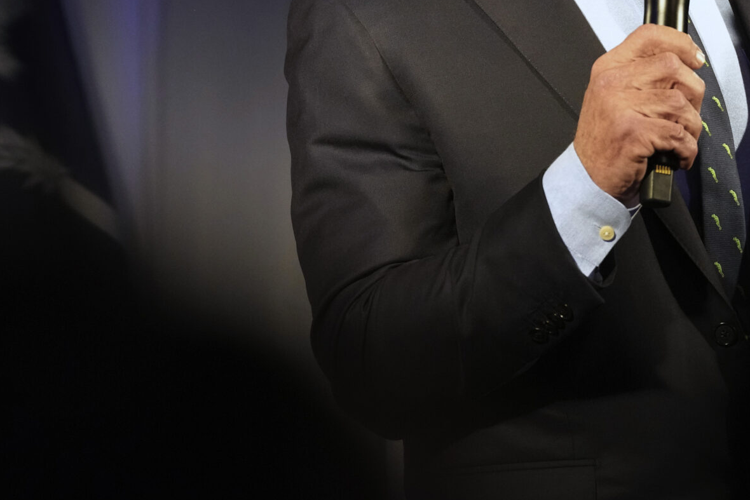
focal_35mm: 434
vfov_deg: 3.2
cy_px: 14
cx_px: 629
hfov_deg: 4.7
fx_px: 9042
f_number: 4
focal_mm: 200
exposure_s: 1/200
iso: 5000
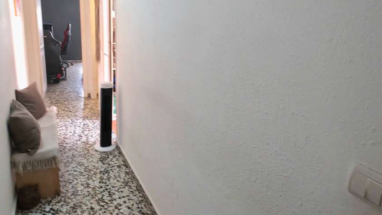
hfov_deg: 73.7
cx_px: 166
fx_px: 253
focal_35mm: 25
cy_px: 89
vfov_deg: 45.8
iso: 160
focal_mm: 2.2
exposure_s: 1/16.7
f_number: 1.9
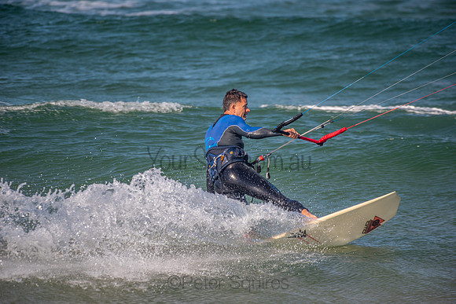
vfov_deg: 2.8
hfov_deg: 4.1
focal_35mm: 500
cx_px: 228
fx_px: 6335
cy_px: 152
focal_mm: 500
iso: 140
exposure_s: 1/500
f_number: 5.6
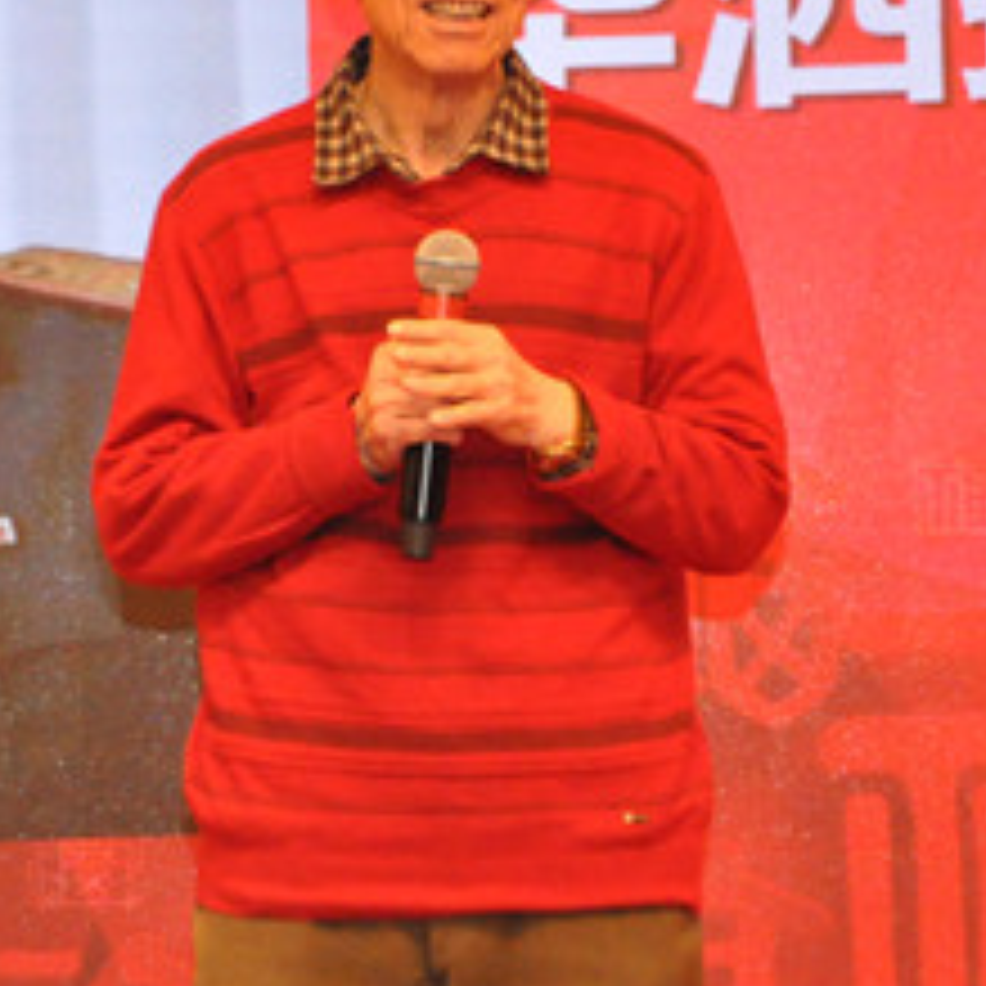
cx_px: 153
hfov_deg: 7.0
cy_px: 81
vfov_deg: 7.0
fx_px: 8041
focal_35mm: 250
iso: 3200
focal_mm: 55
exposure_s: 1/200
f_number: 9
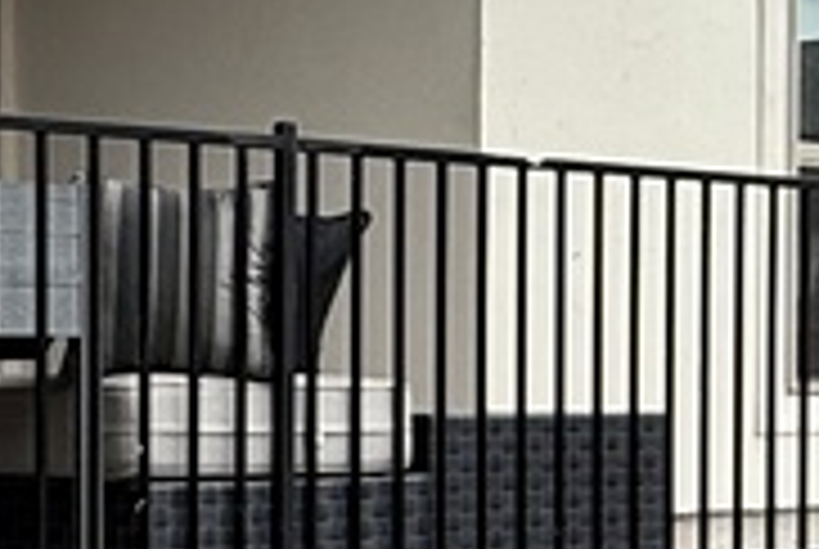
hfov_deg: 17.6
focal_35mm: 115
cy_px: 518
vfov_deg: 11.9
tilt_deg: -2.0
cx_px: 130
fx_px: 2620
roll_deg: +0.0
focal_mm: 2.22
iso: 50
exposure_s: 1/540
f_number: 2.2
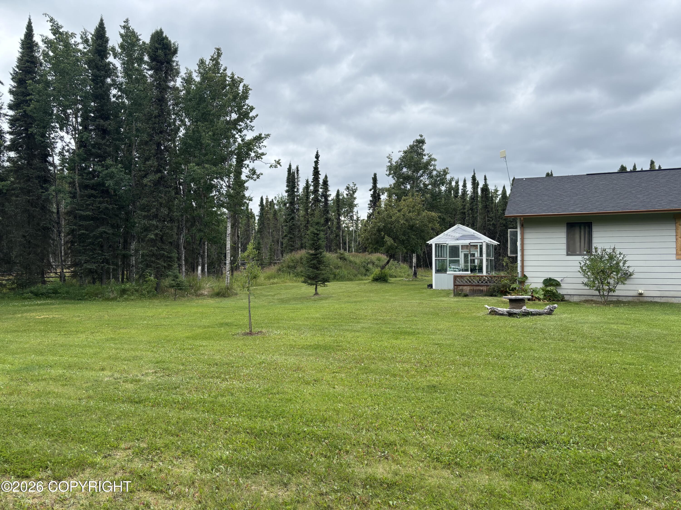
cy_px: 255
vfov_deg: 53.1
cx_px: 340
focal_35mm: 26
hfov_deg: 67.3
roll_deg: +0.0
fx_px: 511
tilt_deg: +0.9
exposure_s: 1/1590
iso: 50
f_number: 1.6
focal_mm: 5.96
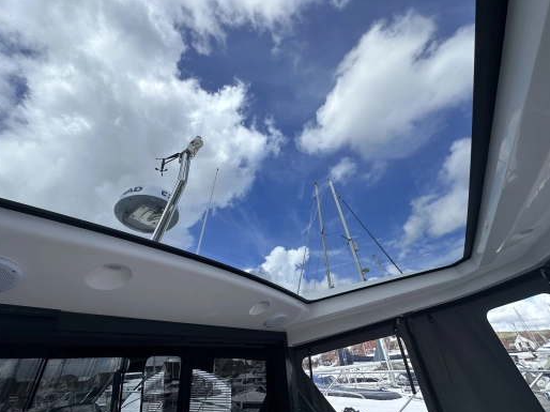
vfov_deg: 81.6
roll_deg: +3.1
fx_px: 238
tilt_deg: +31.8
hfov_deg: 98.2
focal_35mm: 15
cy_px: 219
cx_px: 270
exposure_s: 1/769
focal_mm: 2.22
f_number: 2.2
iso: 40
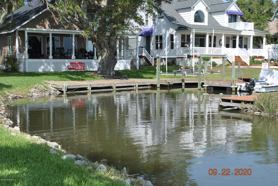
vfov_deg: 25.1
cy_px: 93
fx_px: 417
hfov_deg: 36.8
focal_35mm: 54
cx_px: 139
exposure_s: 1/250
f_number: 8
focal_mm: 36
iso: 100
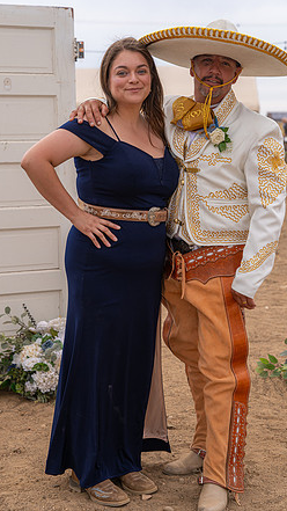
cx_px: 130
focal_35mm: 62
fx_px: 839
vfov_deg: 33.8
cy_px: 254
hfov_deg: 19.4
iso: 100
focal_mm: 58
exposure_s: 1/250
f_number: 4
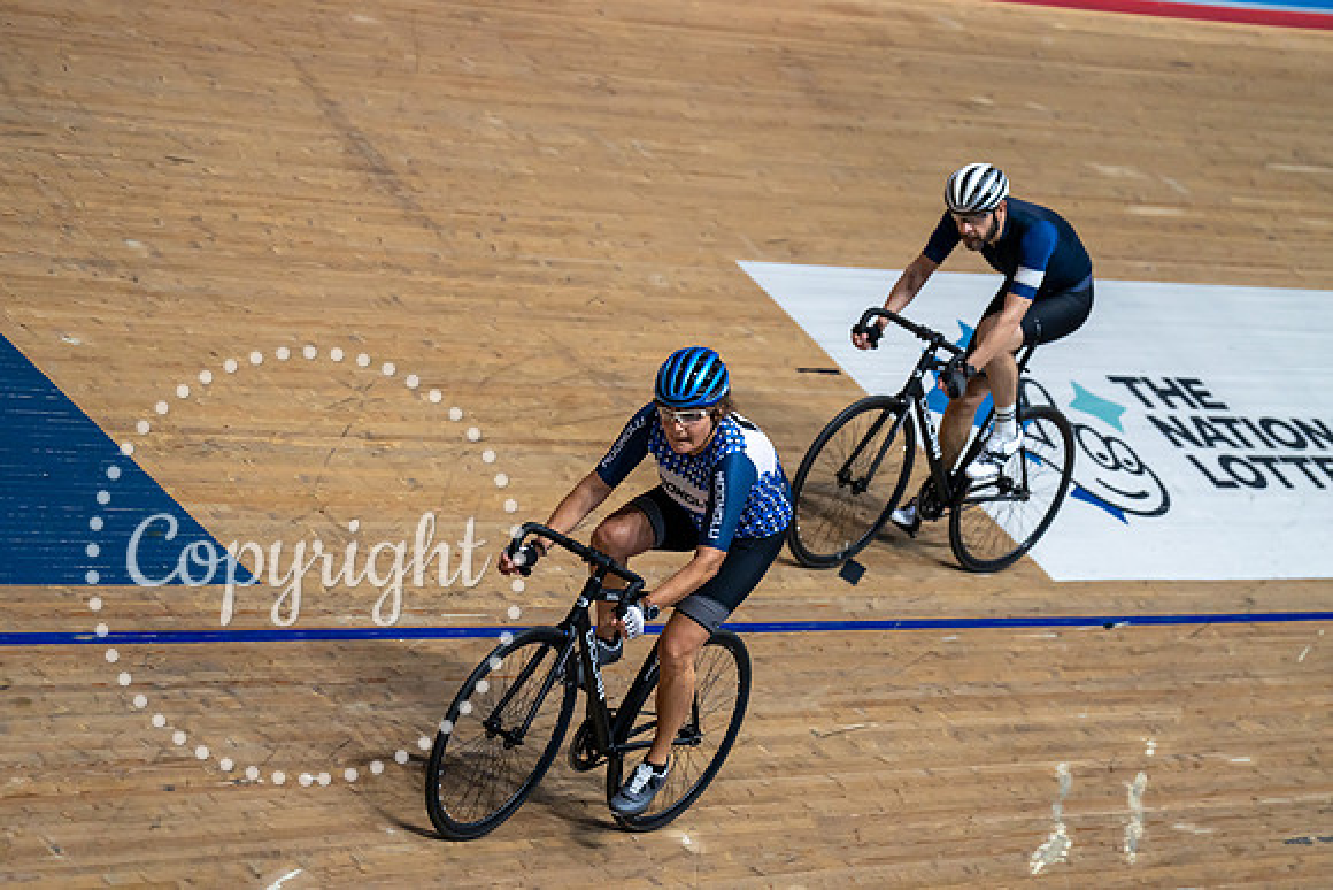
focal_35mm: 135
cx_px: 666
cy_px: 445
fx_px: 5000
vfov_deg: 10.2
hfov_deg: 15.2
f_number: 2.8
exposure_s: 1/1000
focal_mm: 135
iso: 3200
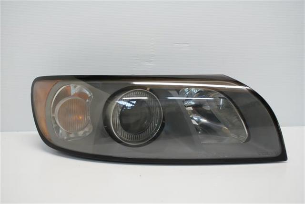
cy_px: 102
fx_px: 331
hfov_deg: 49.5
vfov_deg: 34.3
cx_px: 152
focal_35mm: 39
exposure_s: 1/40
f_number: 4.5
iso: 400
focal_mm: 26
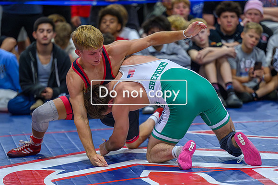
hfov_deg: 8.9
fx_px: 1793
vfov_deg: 5.9
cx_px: 150
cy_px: 121
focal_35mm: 232
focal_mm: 160
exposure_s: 1/800
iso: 10000
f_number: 2.8
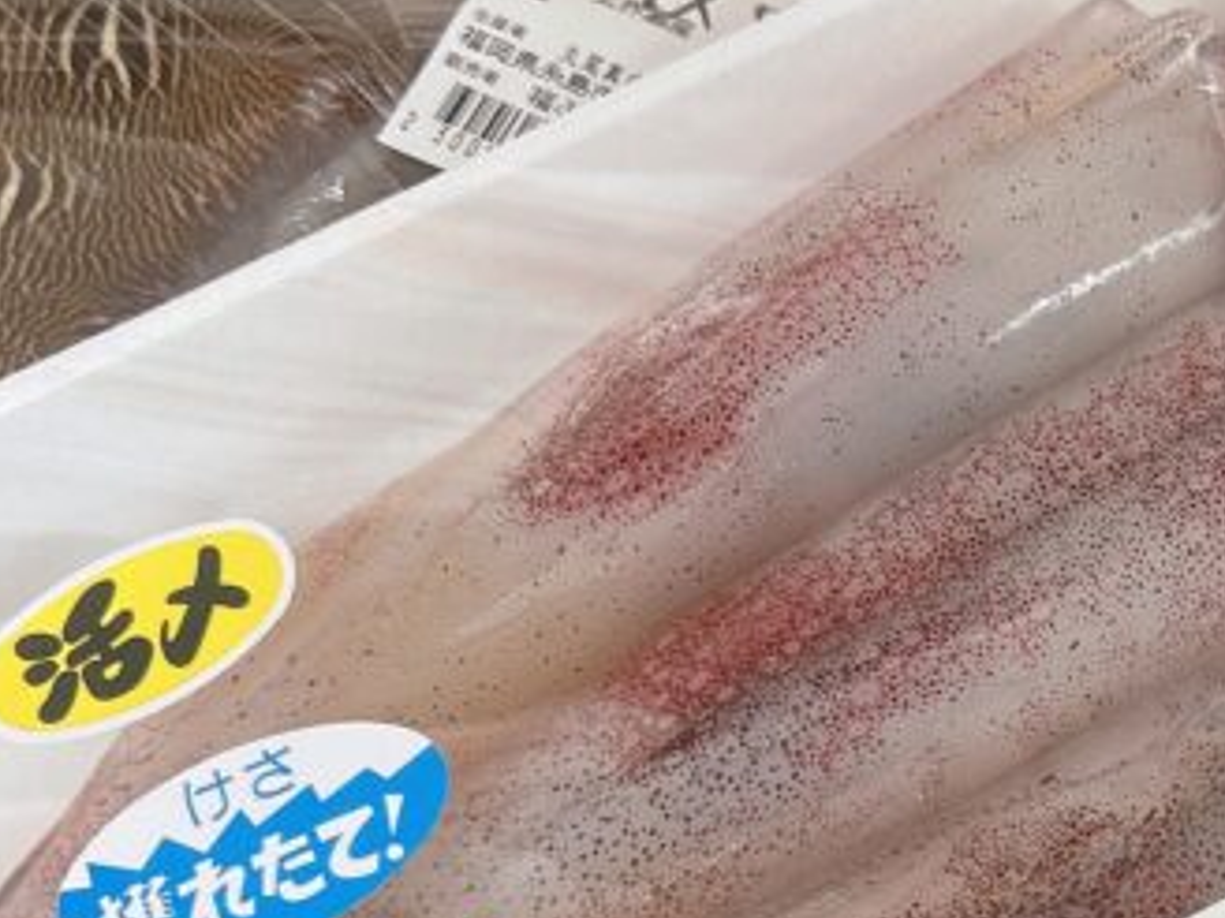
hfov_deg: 23.7
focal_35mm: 76
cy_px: 1034
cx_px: 1419
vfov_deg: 18.6
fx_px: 2690
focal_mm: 5.96
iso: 100
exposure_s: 1/60
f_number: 1.6
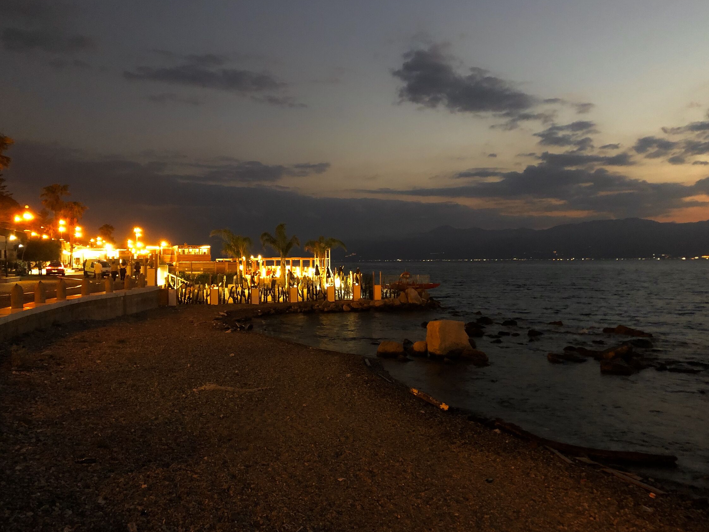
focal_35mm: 30
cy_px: 276
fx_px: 614
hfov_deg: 59.9
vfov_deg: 46.8
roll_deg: +0.6
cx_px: 369
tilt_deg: -2.2
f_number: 1.8
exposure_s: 1/4
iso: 160
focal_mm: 3.99
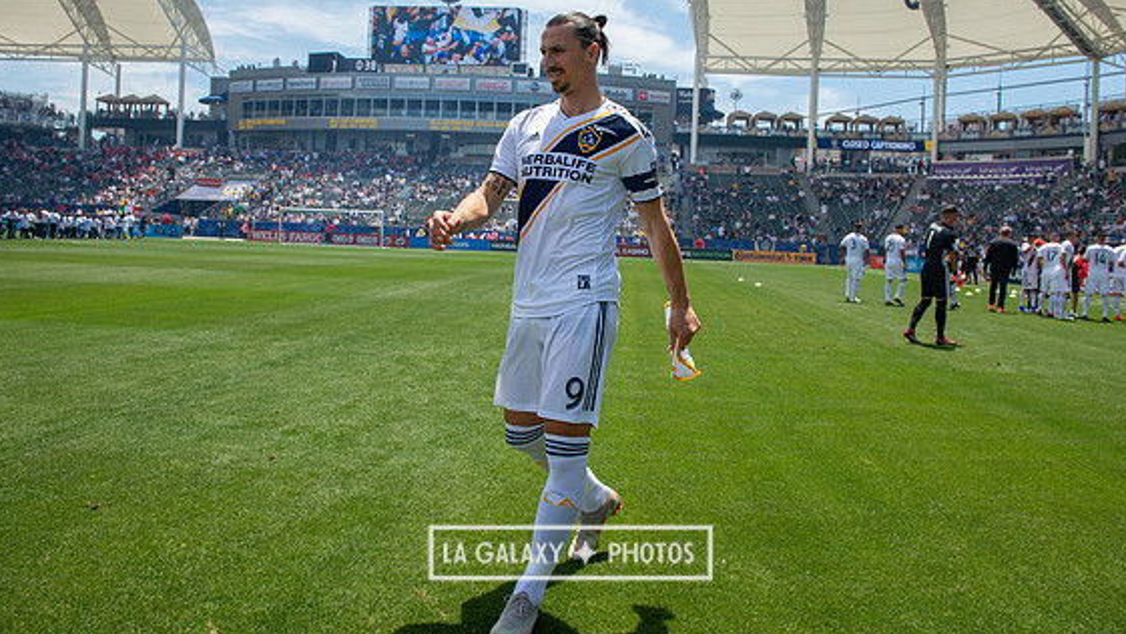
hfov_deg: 71.9
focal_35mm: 26
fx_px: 777
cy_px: 252
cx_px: 570
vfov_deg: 44.2
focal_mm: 24
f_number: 5.6
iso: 200
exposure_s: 1/1000
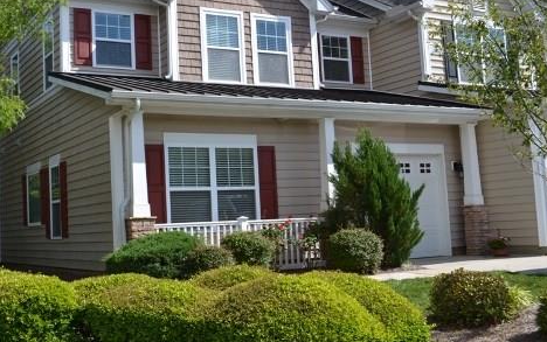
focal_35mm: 46
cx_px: 205
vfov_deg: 28.0
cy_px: 152
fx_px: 686
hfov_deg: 43.1
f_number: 7.1
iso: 100
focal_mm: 22
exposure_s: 1/200
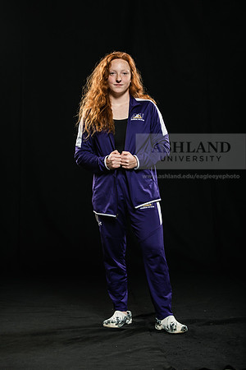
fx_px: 881
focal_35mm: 86
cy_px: 185
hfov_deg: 15.9
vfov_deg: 23.6
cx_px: 123
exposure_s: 1/250
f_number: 5.6
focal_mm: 86
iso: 320
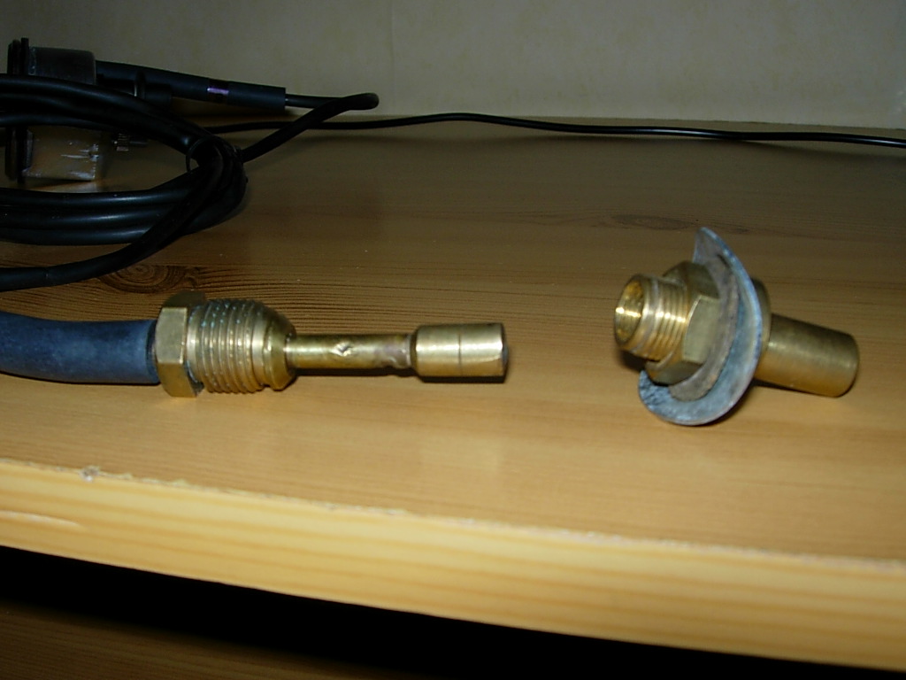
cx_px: 453
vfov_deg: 37.7
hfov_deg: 49.0
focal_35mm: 38
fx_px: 995
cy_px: 340
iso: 79
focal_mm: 7.8
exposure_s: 1/64
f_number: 4.8
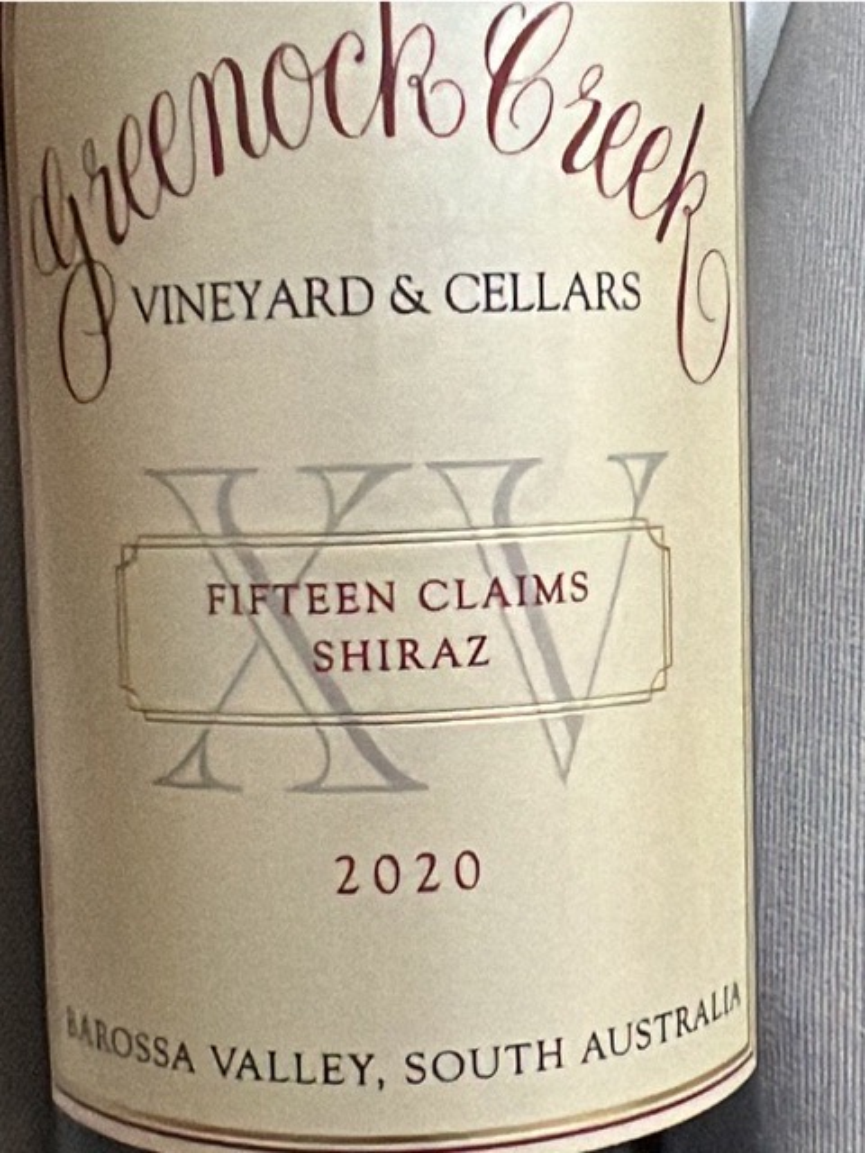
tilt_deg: -70.2
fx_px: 1033
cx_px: 432
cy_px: 576
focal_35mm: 31
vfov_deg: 58.4
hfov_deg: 45.4
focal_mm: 1.57
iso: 500
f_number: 1.8
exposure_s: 1/40
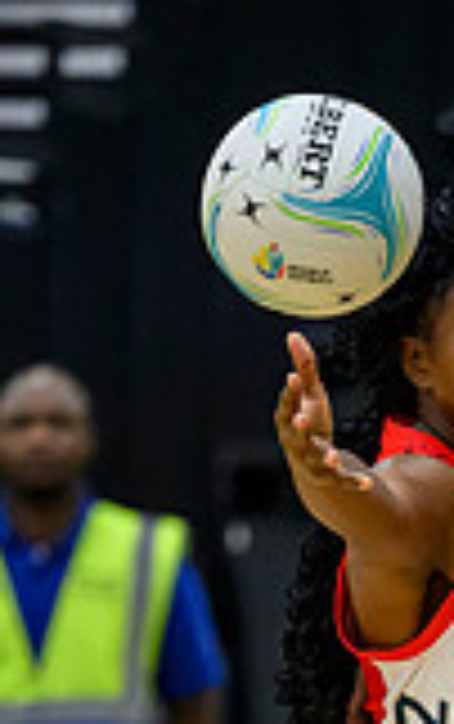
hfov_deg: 1.5
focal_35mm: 864
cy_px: 1118
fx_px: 17059
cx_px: 686
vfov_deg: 2.4
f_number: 3.2
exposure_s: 1/1000
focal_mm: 175
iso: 4000
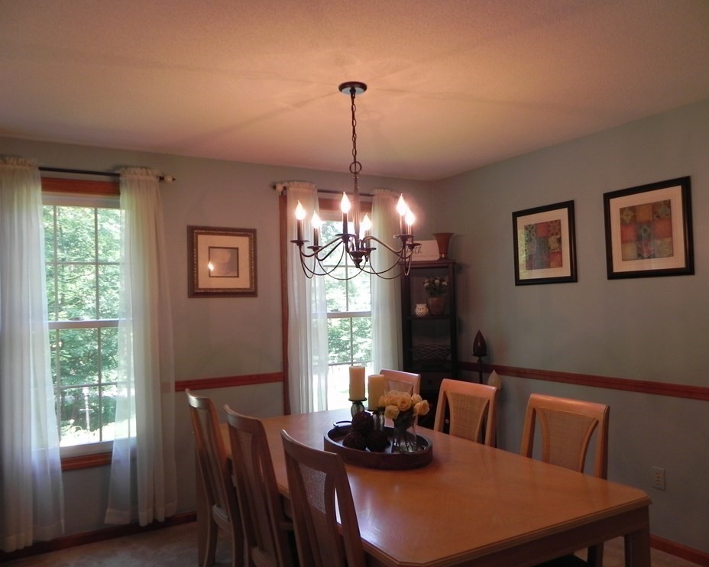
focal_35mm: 28
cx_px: 361
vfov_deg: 51.5
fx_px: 587
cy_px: 293
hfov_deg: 62.2
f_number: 2.8
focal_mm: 4.6
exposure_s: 1/45
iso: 160
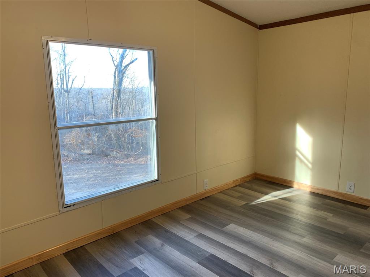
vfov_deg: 53.1
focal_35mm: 26
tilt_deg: -12.3
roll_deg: +0.2
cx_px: 185
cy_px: 138
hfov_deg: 67.3
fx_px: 278
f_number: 1.8
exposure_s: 1/120
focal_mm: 4.25
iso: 64
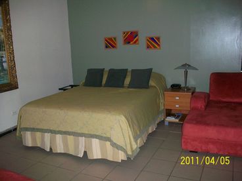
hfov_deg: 56.8
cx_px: 121
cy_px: 90
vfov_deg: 44.2
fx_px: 224
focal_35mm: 32
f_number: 2.8
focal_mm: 5.7
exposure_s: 1/60
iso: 160
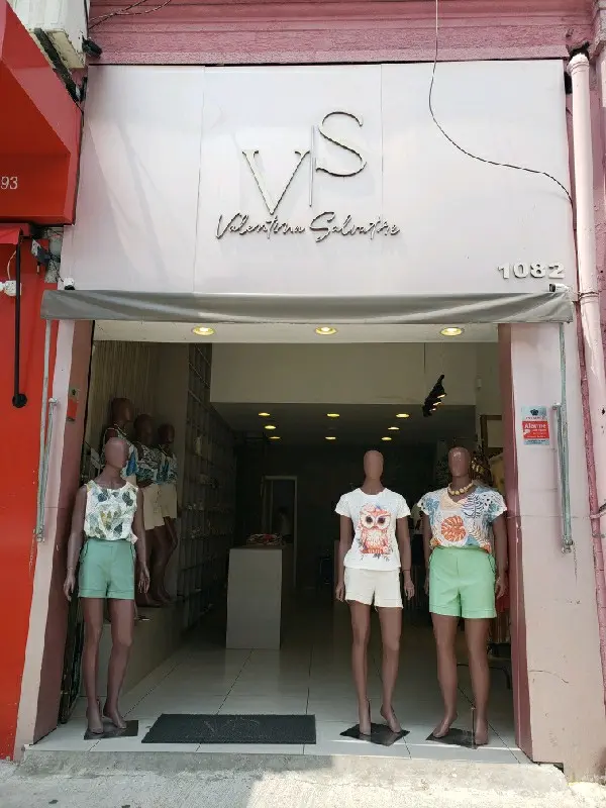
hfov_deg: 53.1
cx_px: 303
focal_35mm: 26
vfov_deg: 67.3
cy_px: 404
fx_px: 607
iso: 50
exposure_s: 1/667
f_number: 2.4
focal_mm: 4.3
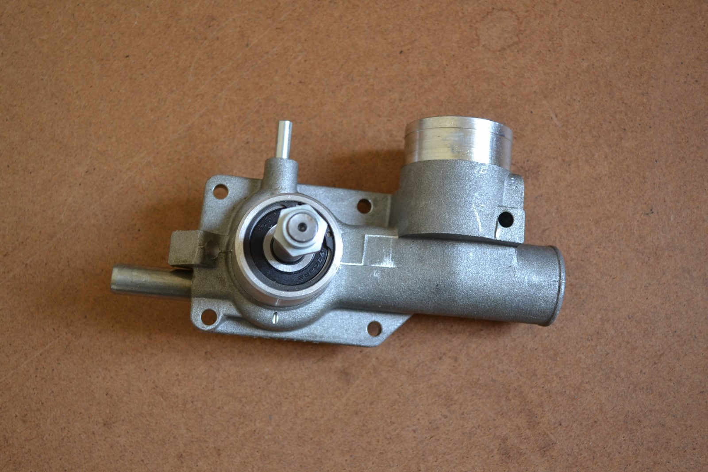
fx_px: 944
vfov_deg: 28.1
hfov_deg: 41.1
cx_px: 354
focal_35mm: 48
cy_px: 236
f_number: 4.8
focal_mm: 32
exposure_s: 1/15
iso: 640
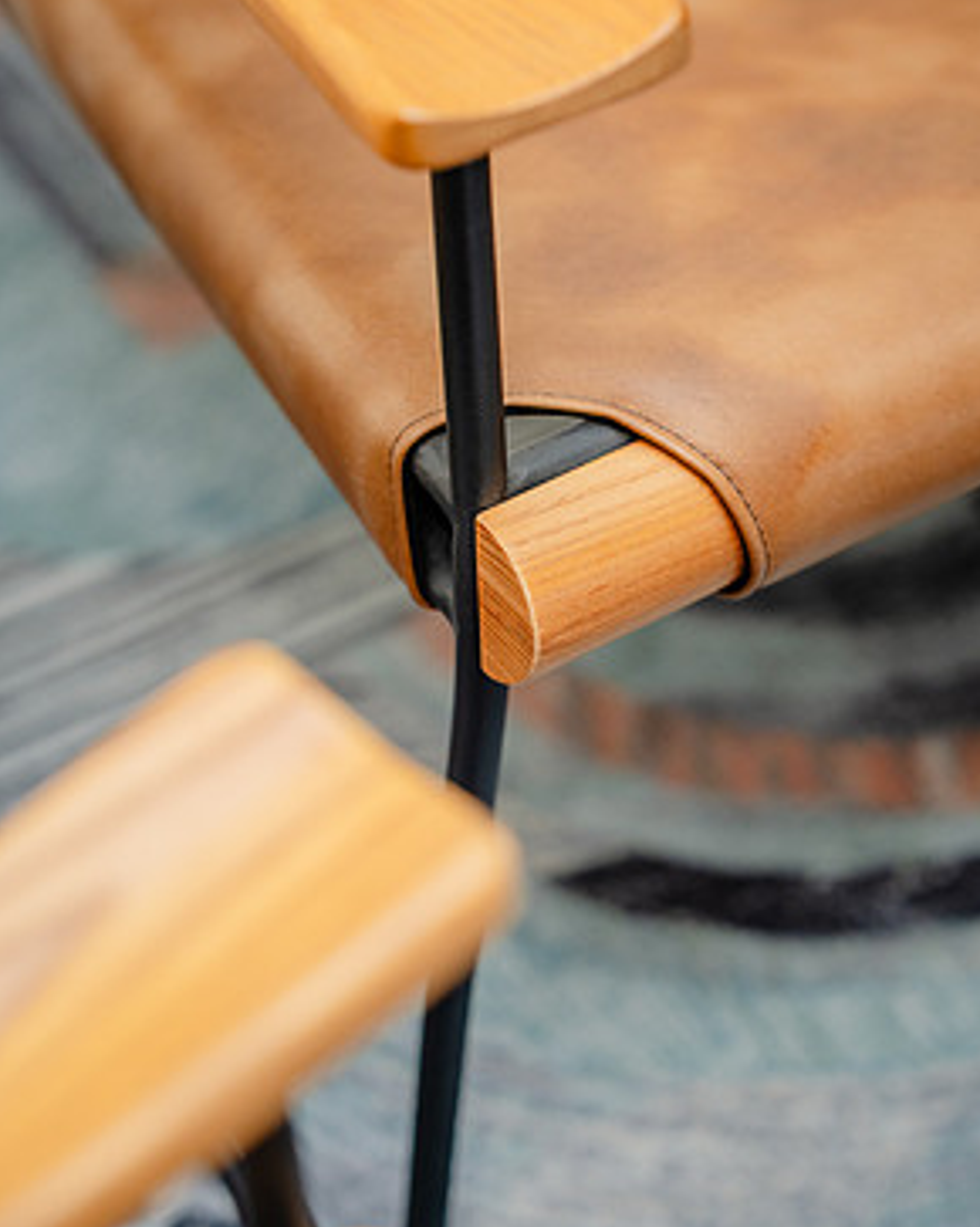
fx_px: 3592
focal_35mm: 99
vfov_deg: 19.4
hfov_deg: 15.5
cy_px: 561
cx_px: 500
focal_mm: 85
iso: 200
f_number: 2.5
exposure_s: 1/320
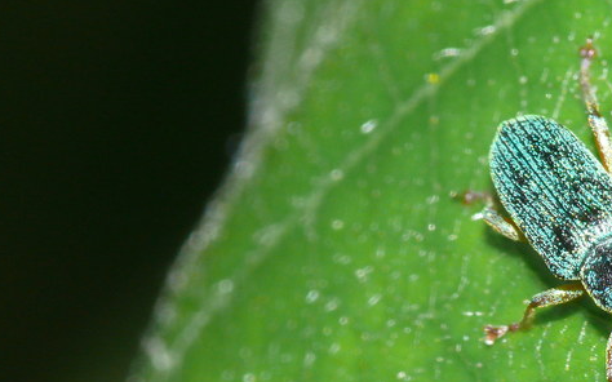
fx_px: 13357
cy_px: 307
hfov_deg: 2.6
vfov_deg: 1.6
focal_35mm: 801
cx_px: 536
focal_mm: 88.8
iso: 200
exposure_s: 1/125
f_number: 11
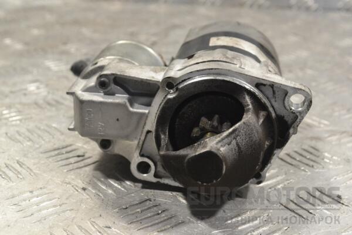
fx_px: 645
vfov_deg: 20.6
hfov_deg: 30.5
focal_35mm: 66
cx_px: 176
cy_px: 118
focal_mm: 44
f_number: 8
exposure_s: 1/250
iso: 3200
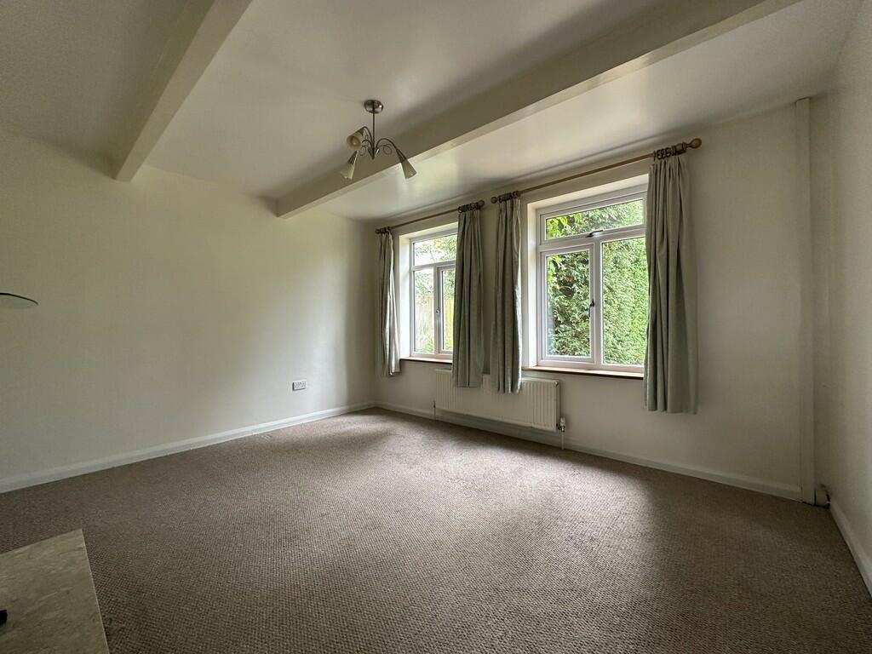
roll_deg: +0.3
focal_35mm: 14
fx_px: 353
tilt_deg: -0.4
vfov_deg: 85.7
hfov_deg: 102.1
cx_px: 436
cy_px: 327
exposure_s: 1/99
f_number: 2.2
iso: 125
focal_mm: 2.22
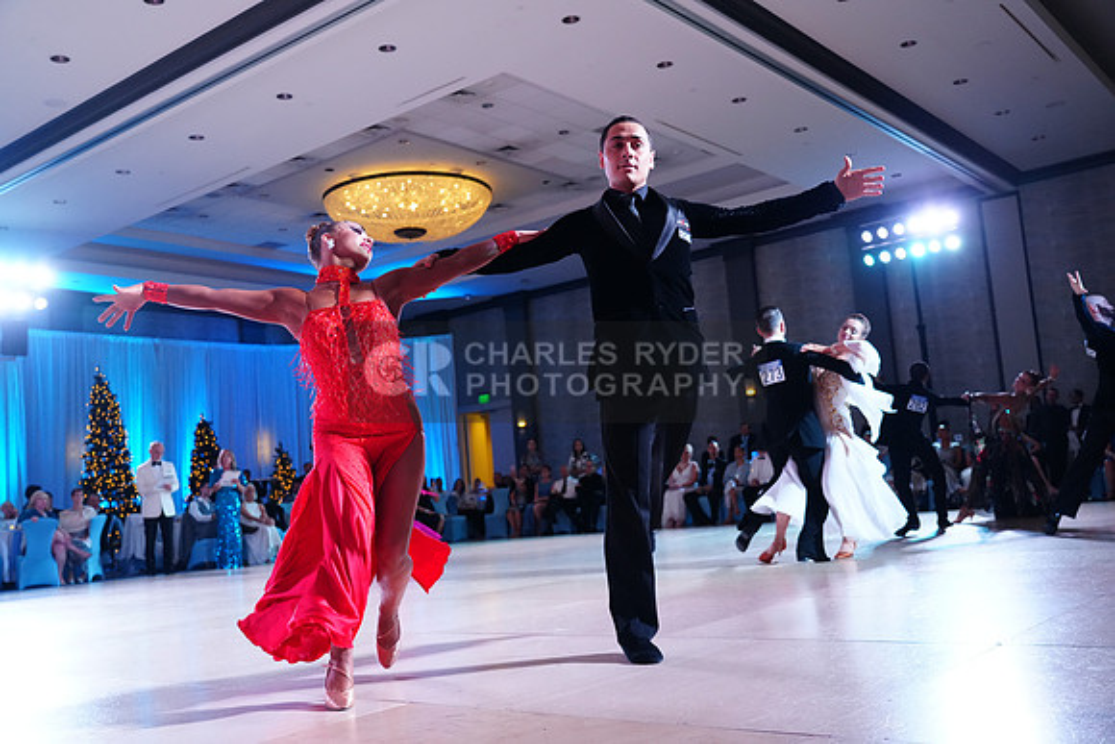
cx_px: 558
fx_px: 1053
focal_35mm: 34
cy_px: 372
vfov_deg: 38.9
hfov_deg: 55.8
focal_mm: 34
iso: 3200
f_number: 4
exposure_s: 1/400
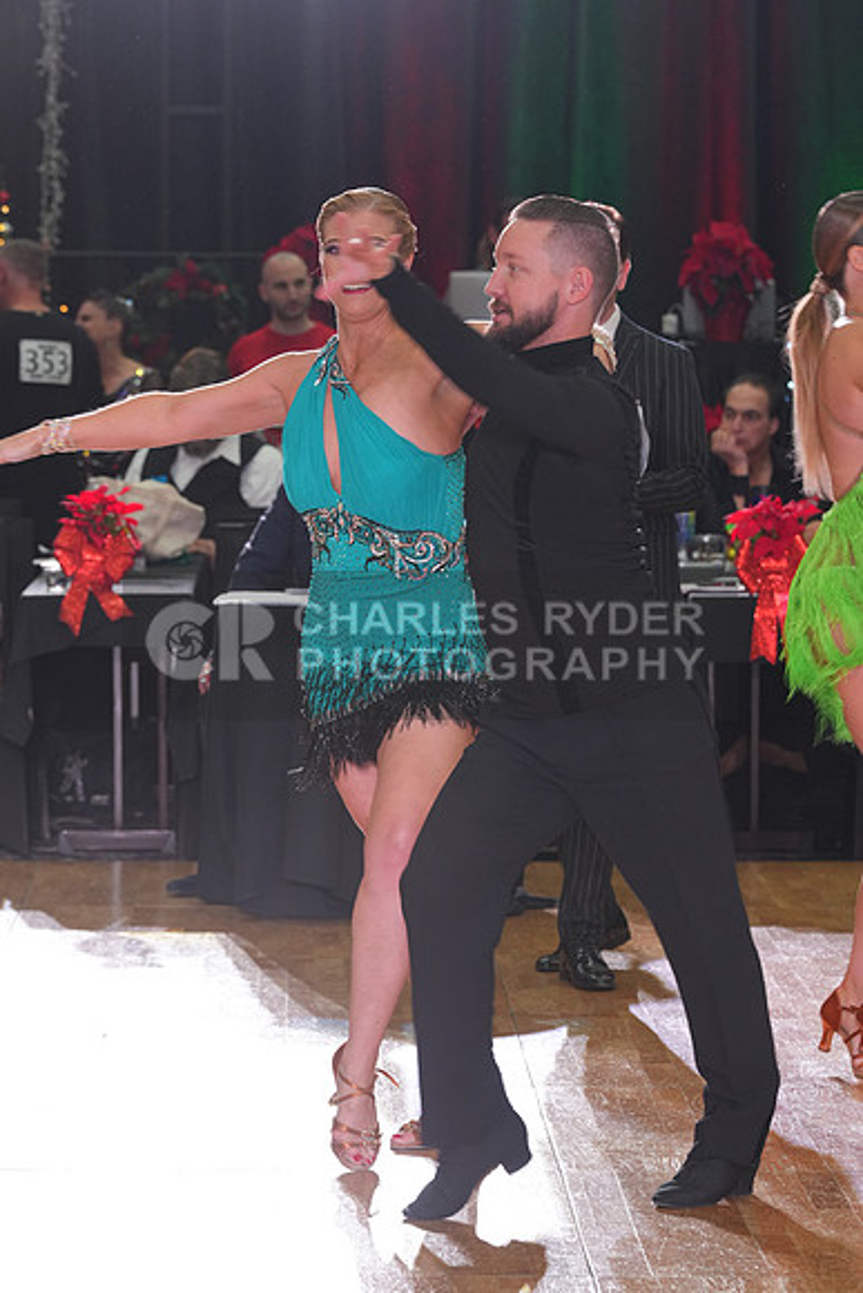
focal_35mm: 164
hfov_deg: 8.4
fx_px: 5893
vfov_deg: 12.5
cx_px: 432
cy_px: 646
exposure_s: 1/60
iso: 1250
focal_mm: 164
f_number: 7.1
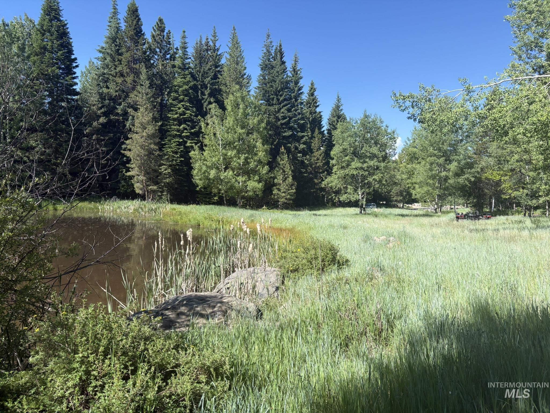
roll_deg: +0.2
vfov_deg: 53.1
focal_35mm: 26
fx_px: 413
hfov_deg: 67.3
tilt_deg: -2.3
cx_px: 275
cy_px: 206
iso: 50
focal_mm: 5.96
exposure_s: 1/1799
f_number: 1.6
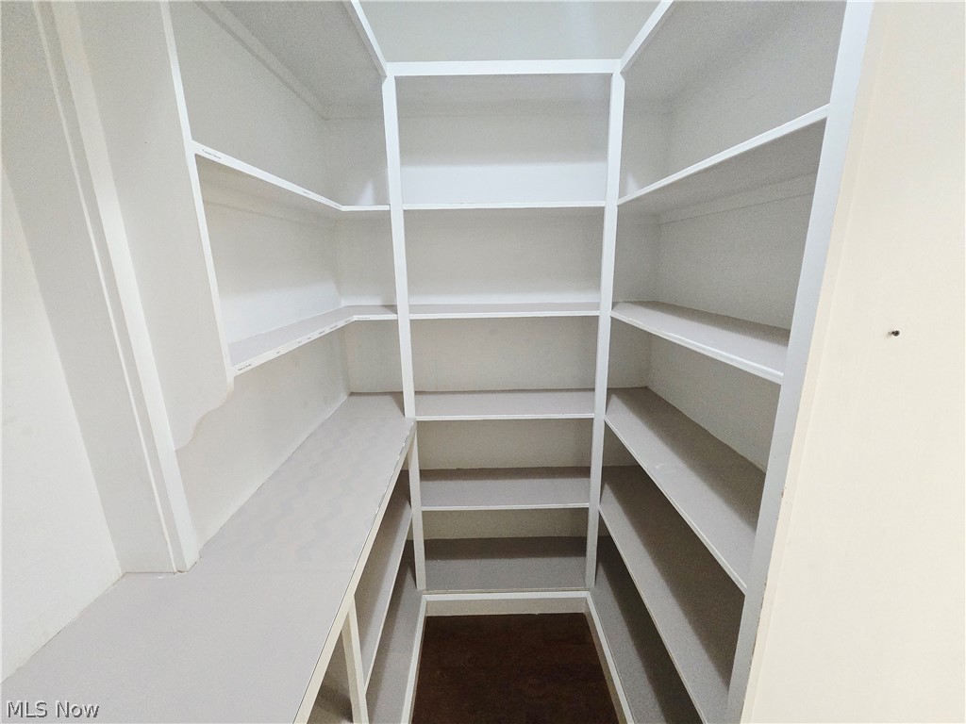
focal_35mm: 13
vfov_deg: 89.9
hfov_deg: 106.2
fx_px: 363
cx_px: 483
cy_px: 362
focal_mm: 2.2
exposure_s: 1/60
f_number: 2.2
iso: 640
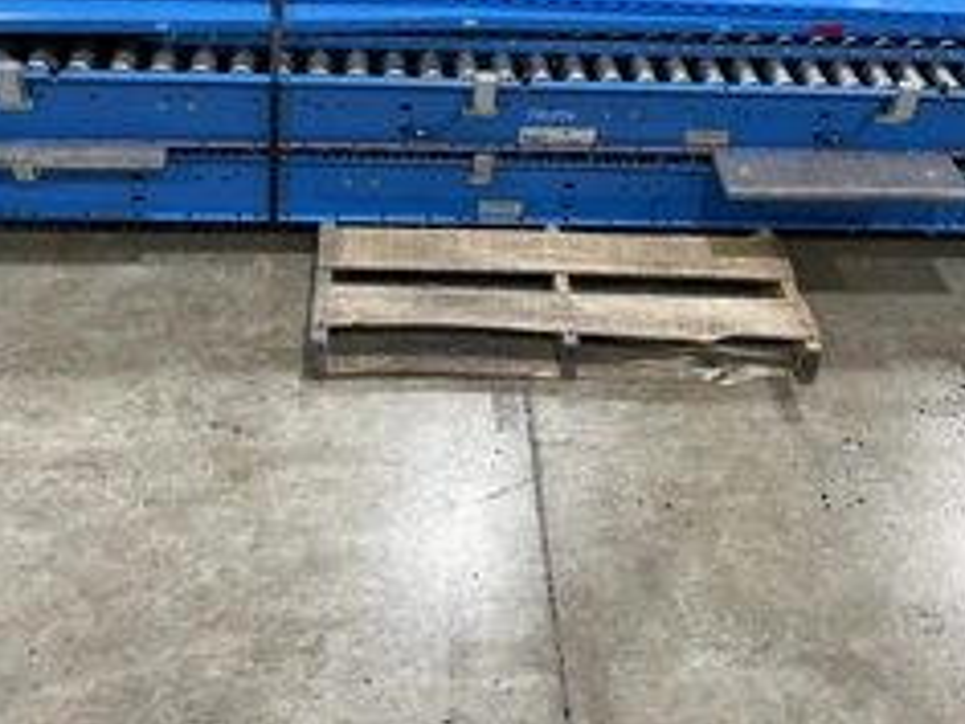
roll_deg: -6.2
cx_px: 548
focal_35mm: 44
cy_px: 139
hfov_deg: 42.8
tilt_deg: -31.7
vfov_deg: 32.0
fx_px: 1227
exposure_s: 1/120
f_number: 1.6
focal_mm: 4.2
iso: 100
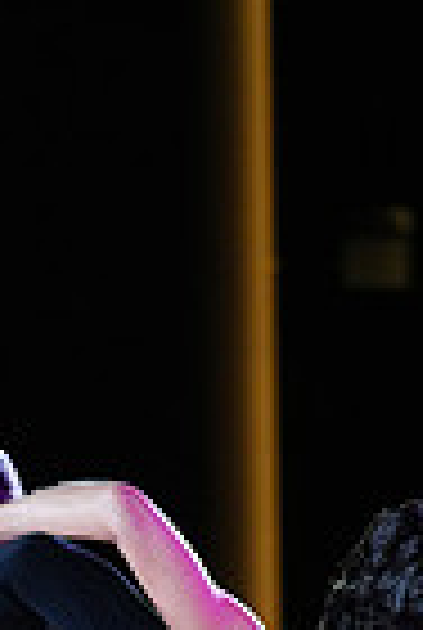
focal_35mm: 731
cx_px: 475
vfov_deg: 2.8
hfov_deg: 1.9
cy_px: 1256
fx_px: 12820
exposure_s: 1/400
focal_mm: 177
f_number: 4
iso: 2000
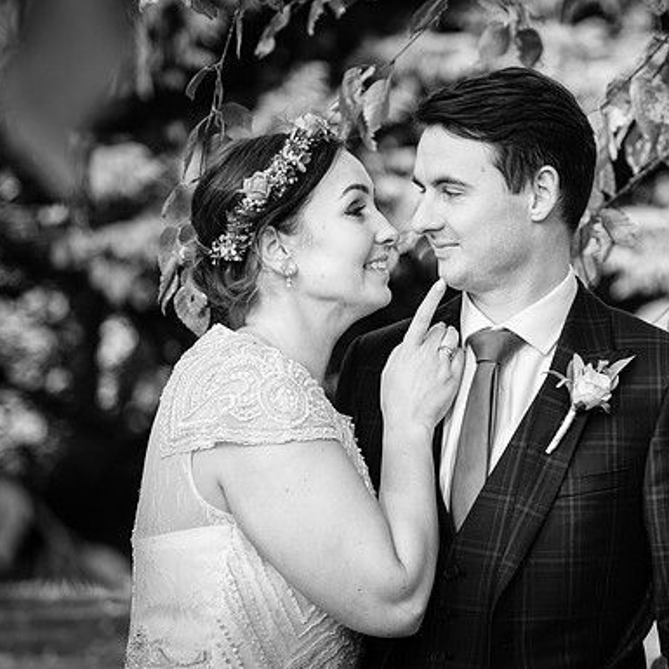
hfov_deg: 10.1
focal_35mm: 173
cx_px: 451
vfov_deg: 10.1
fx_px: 3783
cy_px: 296
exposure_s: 1/500
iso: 500
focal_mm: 80.4
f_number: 2.8
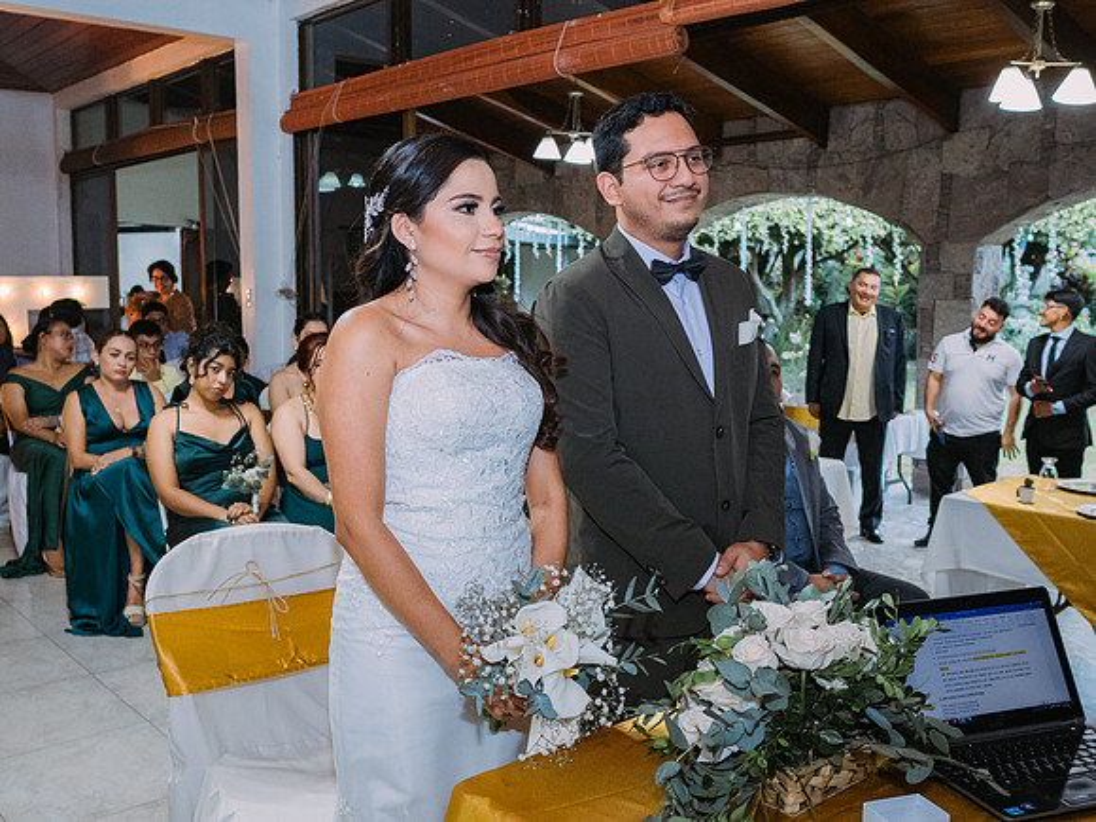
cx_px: 509
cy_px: 397
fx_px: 1074
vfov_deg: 41.9
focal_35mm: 34
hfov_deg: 54.0
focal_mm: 15
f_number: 2.8
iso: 2500
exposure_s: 1/200
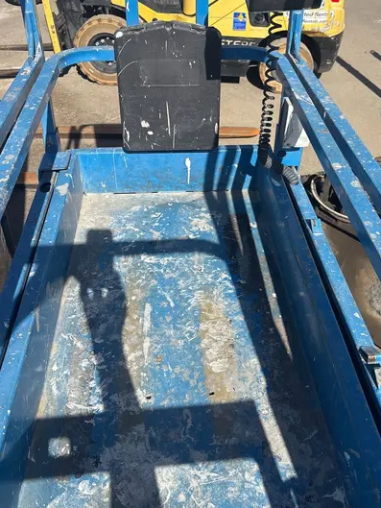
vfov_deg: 51.2
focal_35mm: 36
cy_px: 218
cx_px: 224
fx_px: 528
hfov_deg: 39.5
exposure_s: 1/3413
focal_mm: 5.96
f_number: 1.6
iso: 50
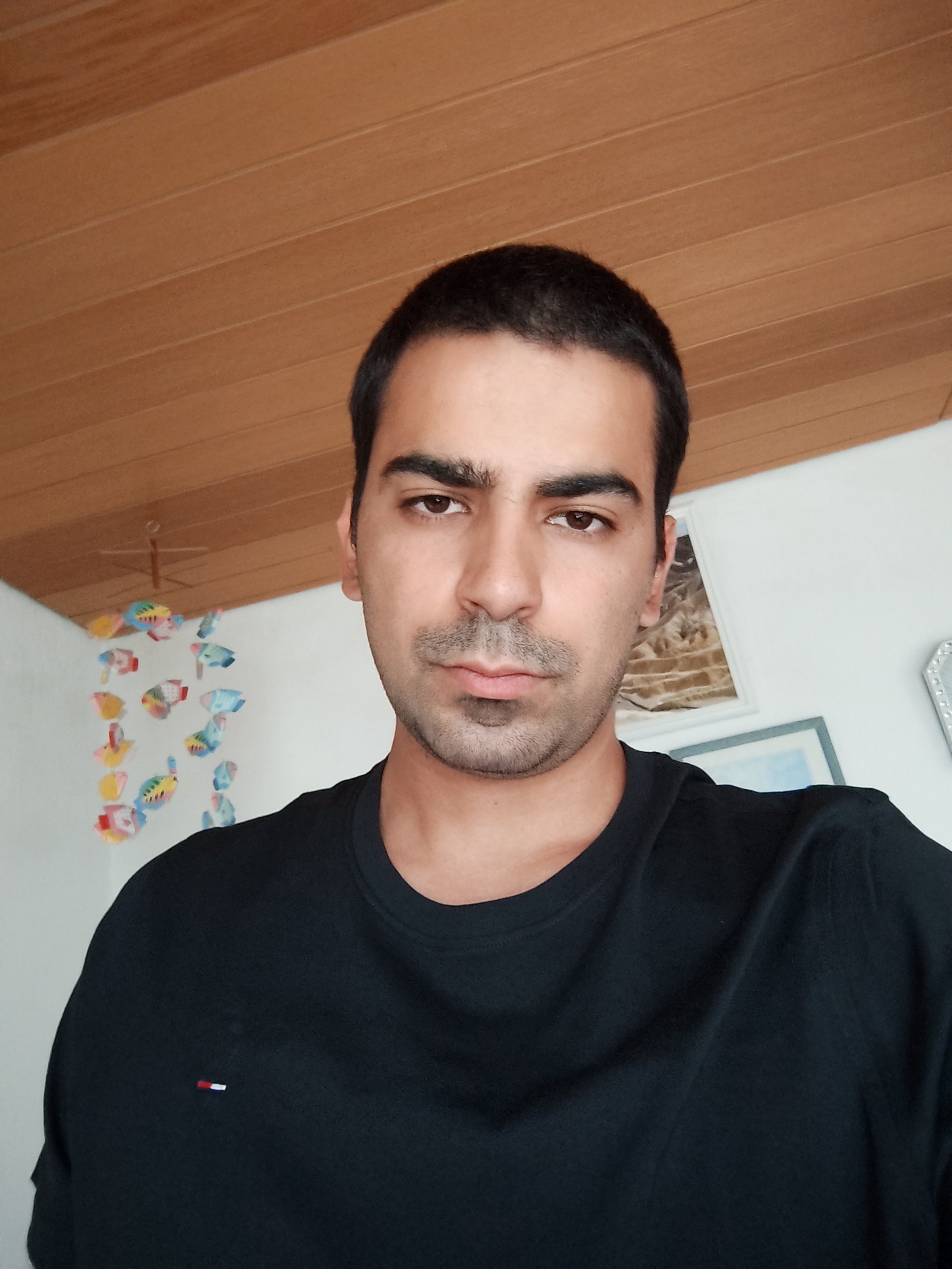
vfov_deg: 71.6
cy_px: 634
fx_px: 880
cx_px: 476
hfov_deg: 56.8
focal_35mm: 24
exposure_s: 1/25
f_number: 2.4
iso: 377
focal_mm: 3.26
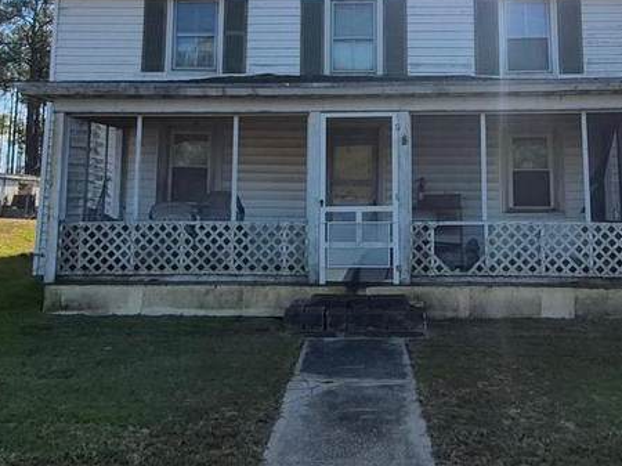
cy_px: 91
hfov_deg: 50.2
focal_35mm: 37
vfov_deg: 37.2
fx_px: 664
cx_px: 322
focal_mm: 1.74
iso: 50
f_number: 2.2
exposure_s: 1/2312
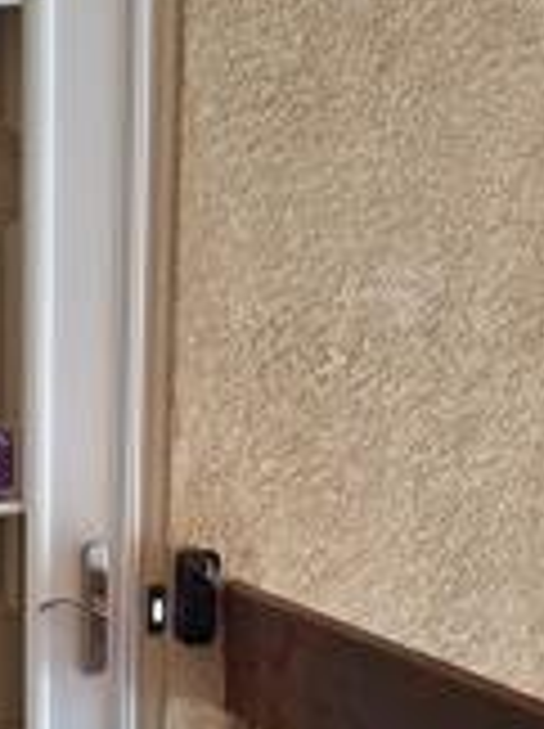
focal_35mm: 68
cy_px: 734
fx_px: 1429
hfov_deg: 19.6
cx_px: -191
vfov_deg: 27.0
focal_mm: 5.54
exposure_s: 1/40
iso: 200
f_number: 1.8
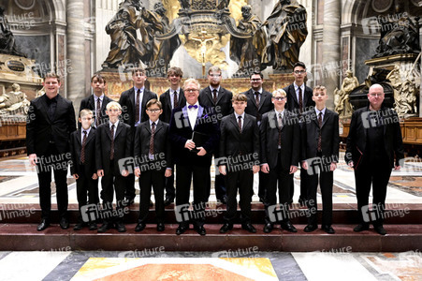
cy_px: 140
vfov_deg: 41.7
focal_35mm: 32
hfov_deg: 59.5
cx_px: 211
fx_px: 369
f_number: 2.8
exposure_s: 1/200
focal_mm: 31.5
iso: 5000
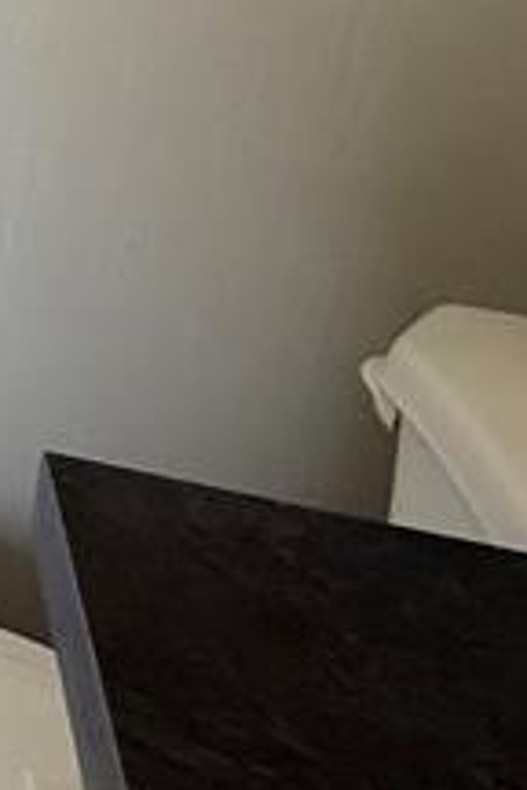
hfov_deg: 12.6
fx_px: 1515
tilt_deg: -14.1
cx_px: -900
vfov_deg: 26.4
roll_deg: +2.9
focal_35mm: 69
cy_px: -132
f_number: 2.2
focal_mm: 2.22
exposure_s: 1/99
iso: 160
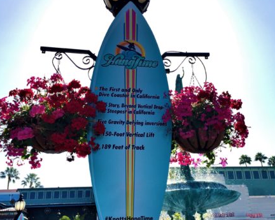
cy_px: 106
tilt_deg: +22.7
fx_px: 325
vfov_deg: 37.3
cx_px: 157
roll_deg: +0.2
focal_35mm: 40
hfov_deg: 45.7
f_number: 2.2
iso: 32
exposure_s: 1/1276
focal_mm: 4.15
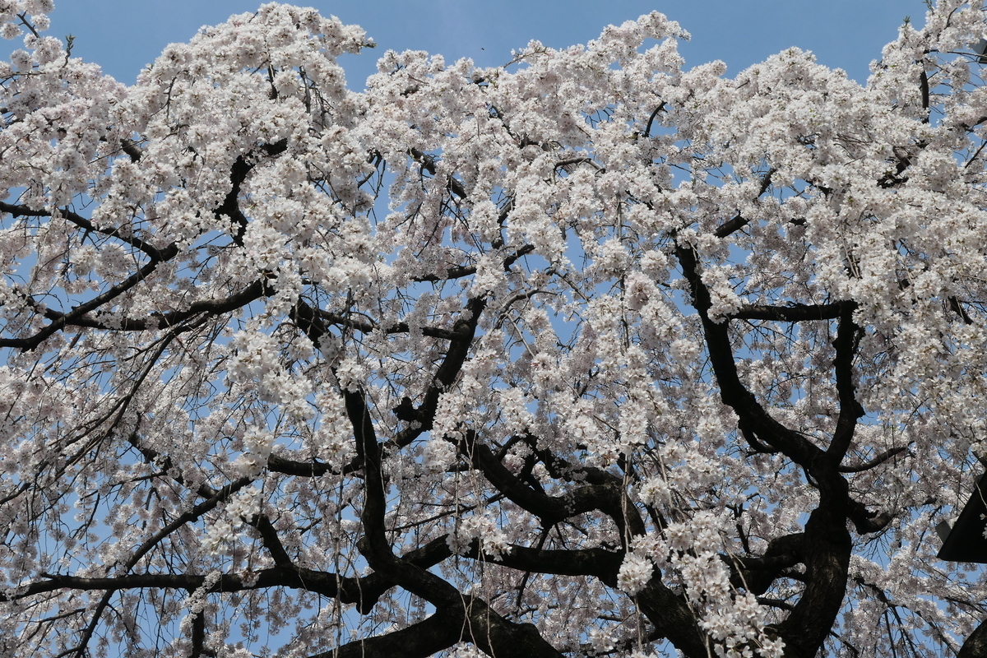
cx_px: 494
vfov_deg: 28.1
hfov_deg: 41.1
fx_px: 1316
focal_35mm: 48
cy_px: 329
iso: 200
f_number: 6.3
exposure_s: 1/800
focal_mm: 17.6
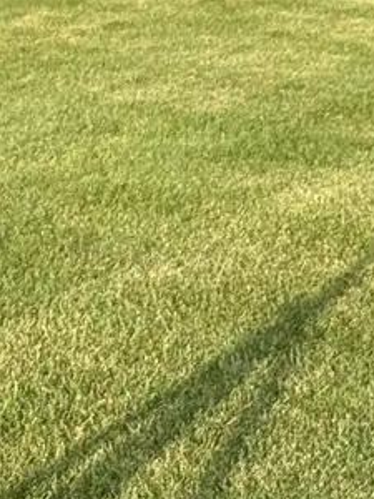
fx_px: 2463
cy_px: -72
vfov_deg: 11.4
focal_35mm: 171
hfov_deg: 8.4
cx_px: -241
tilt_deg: -5.6
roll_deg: -0.7
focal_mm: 6.76
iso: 80
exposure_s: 1/2273
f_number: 1.78
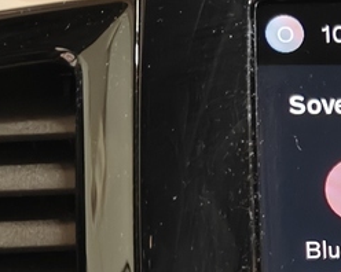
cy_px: 489
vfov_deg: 10.6
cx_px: 546
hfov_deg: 13.2
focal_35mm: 136
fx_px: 1371
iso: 160
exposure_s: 1/25
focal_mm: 5.59
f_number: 1.8
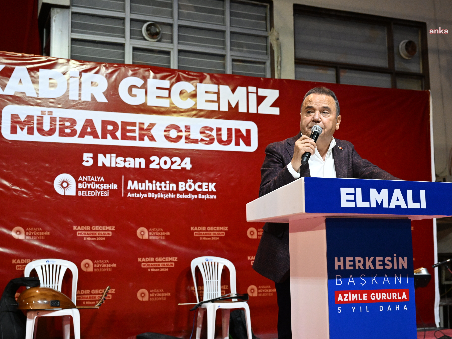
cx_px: 222
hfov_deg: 38.2
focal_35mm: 50
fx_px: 653
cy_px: 170
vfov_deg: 29.1
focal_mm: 46
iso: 6400
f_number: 5
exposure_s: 1/320
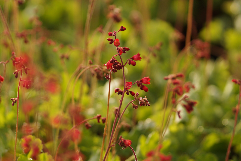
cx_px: 120
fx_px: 1004
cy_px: 80
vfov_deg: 9.1
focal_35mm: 150
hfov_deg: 13.7
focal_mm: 100
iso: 100
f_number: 2.8
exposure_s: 1/800
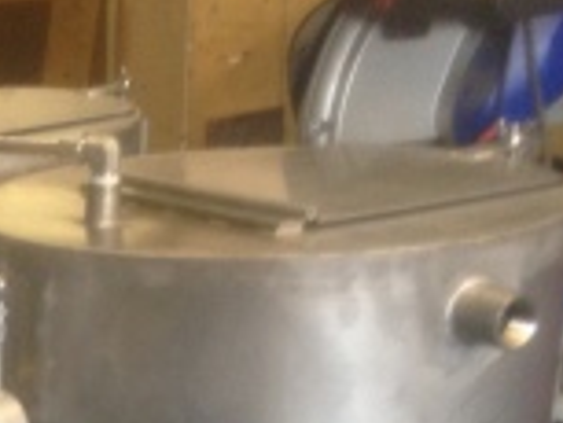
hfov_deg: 15.6
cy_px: 699
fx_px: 1904
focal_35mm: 117
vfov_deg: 11.9
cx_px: -261
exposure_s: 1/20
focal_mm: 4.28
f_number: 2.4
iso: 125
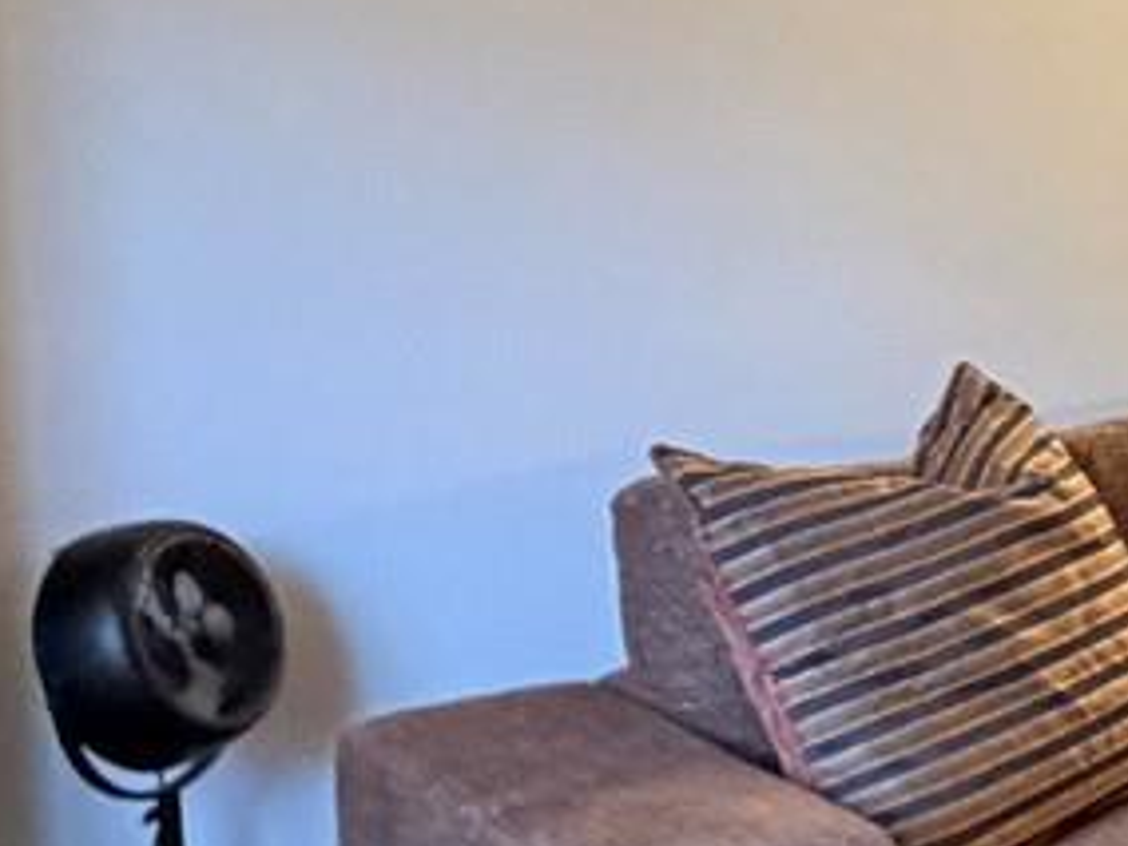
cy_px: 203
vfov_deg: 18.5
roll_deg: +1.9
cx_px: 1859
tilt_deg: -5.4
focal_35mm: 79
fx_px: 2574
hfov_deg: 20.0
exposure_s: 1/60
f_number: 2.2
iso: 800
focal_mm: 2.22
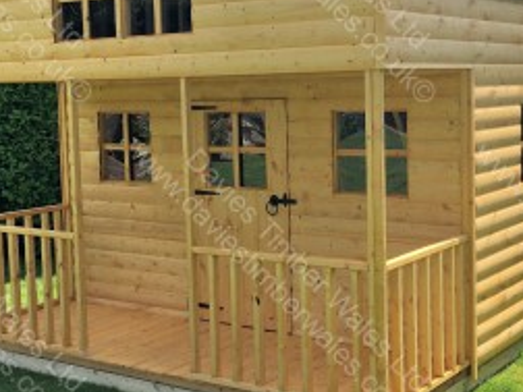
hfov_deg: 32.6
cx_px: 311
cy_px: 166
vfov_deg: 24.8
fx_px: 891
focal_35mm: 59
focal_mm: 4.15
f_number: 2.2
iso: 25
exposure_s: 1/1183
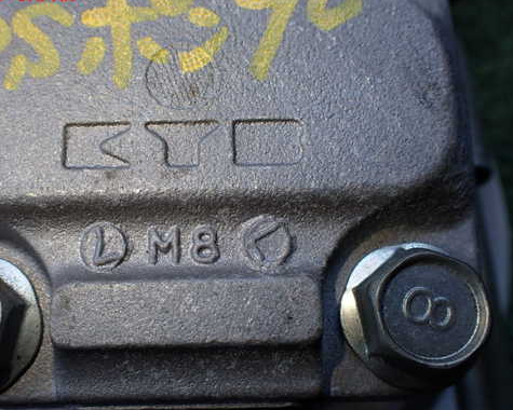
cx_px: 203
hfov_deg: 48.8
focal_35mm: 37
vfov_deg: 40.1
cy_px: 223
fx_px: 562
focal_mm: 5.4
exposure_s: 1/125
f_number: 3.2
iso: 100
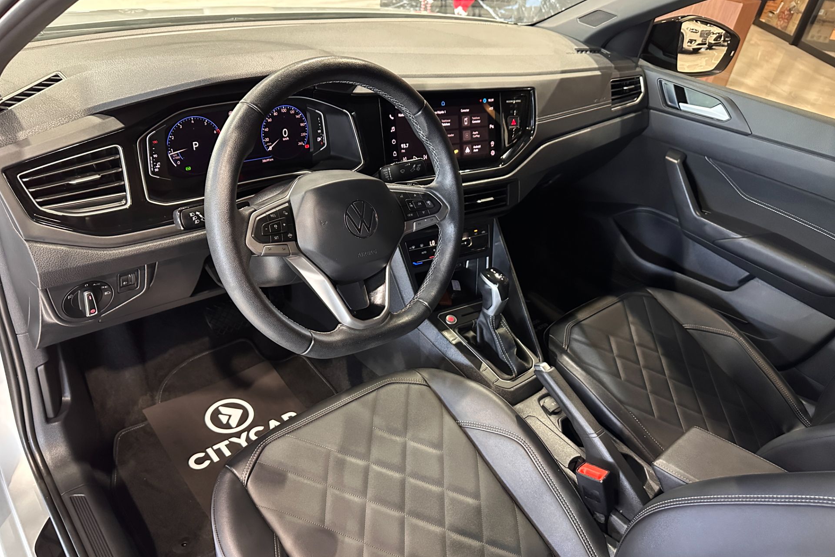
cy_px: 307
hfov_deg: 71.5
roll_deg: -8.7
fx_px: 580
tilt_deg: -35.1
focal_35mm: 25
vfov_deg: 51.2
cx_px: 418
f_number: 1.78
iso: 1000
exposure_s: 1/40
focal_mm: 6.86
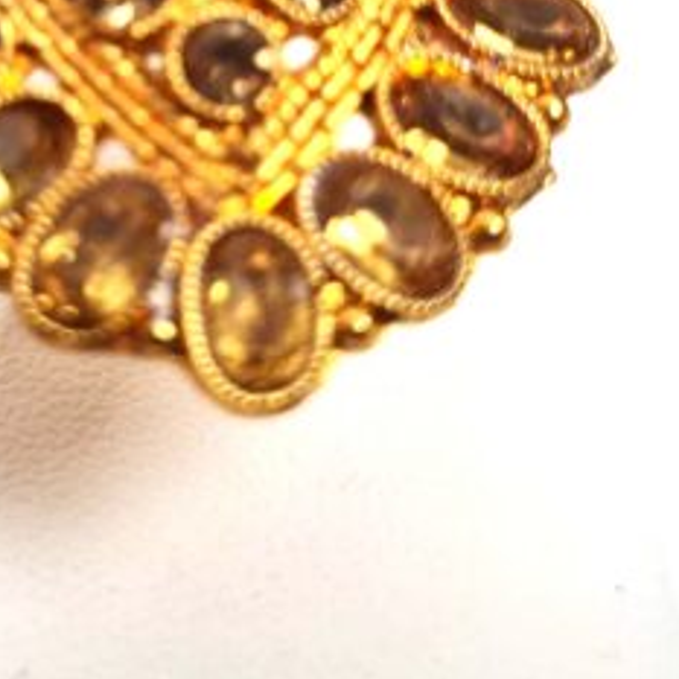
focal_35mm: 69
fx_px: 1531
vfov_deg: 24.2
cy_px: 48
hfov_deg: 24.5
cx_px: 119
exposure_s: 1/120
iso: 100
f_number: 1.8
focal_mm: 5.4
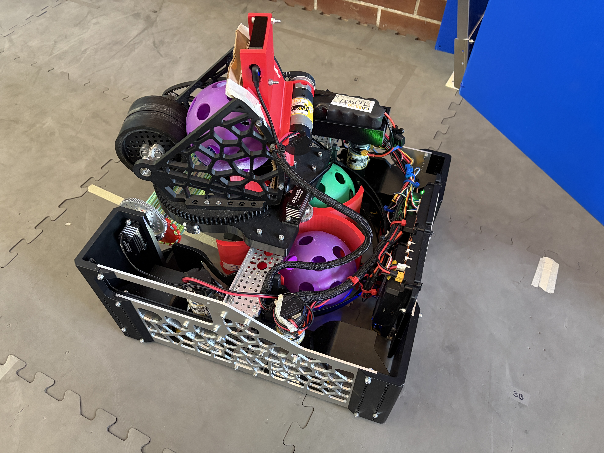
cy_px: 226
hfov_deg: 67.3
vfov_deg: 53.1
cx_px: 302
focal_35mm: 26
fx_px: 454
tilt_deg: -52.6
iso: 500
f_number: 1.6
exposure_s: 1/30
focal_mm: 5.96
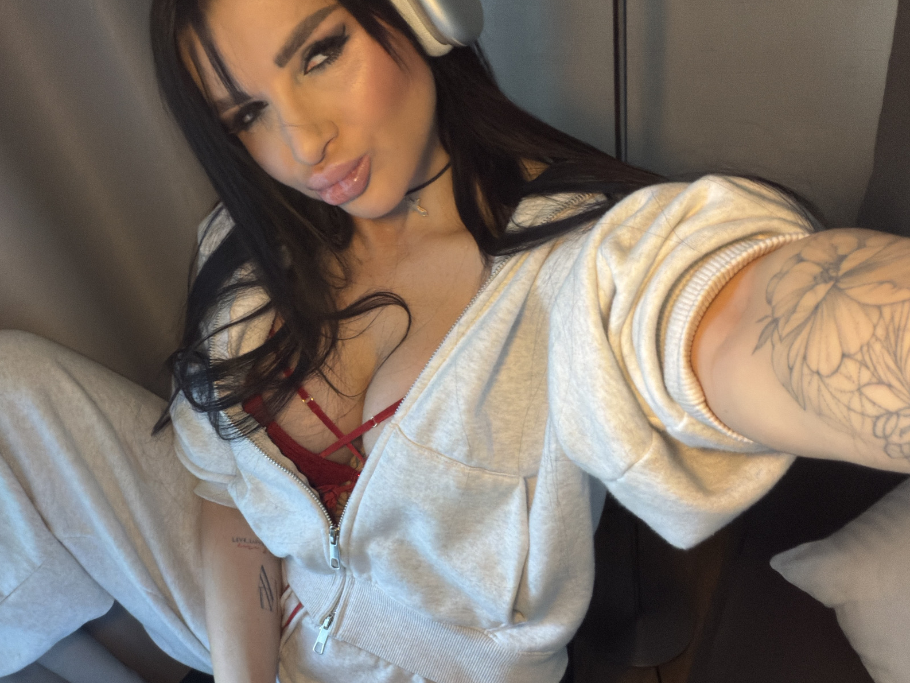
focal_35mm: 29
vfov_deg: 48.2
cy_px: 335
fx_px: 762
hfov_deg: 60.8
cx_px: 337
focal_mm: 2.71
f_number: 1.9
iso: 500
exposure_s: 1/30
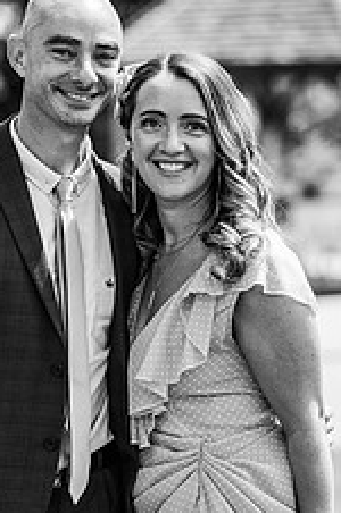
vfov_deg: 12.2
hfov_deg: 8.1
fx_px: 2408
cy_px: 331
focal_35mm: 169
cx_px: 108
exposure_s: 1/1250
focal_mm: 85
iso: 100
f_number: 2.2
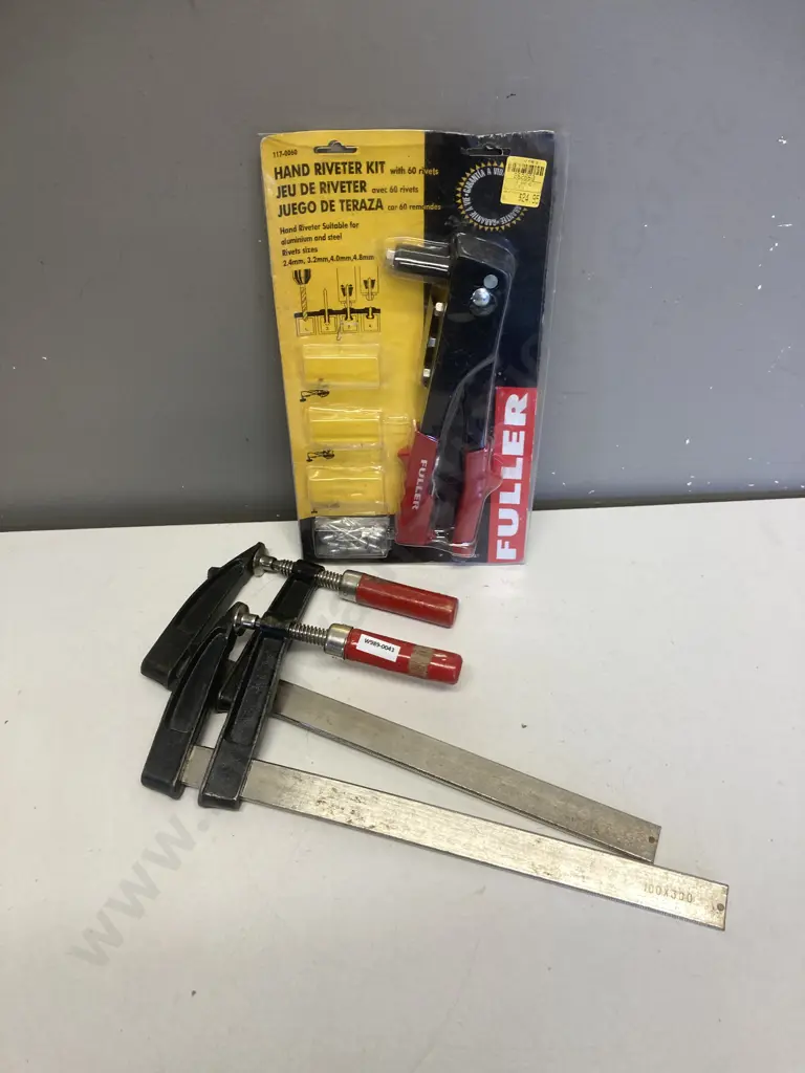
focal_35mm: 28
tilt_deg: -48.1
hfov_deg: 49.7
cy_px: 536
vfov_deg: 63.4
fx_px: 868
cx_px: 402
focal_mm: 3.99
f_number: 1.8
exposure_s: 1/100
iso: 80
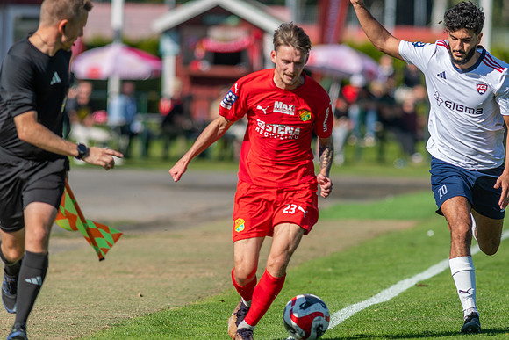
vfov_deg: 3.1
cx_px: 254
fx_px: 6364
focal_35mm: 450
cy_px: 170
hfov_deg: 4.6
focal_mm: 300
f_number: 3.5
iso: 160
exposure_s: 1/2000
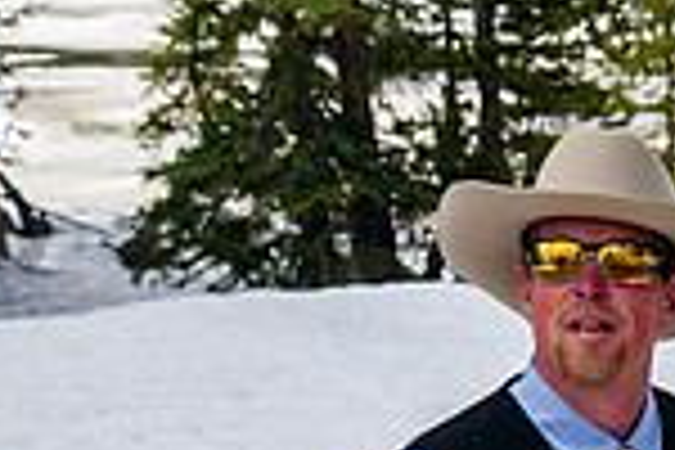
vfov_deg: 5.4
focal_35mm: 252
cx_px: 968
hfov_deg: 8.0
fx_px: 4725
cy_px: 450
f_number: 8
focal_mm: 65
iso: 200
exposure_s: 1/640
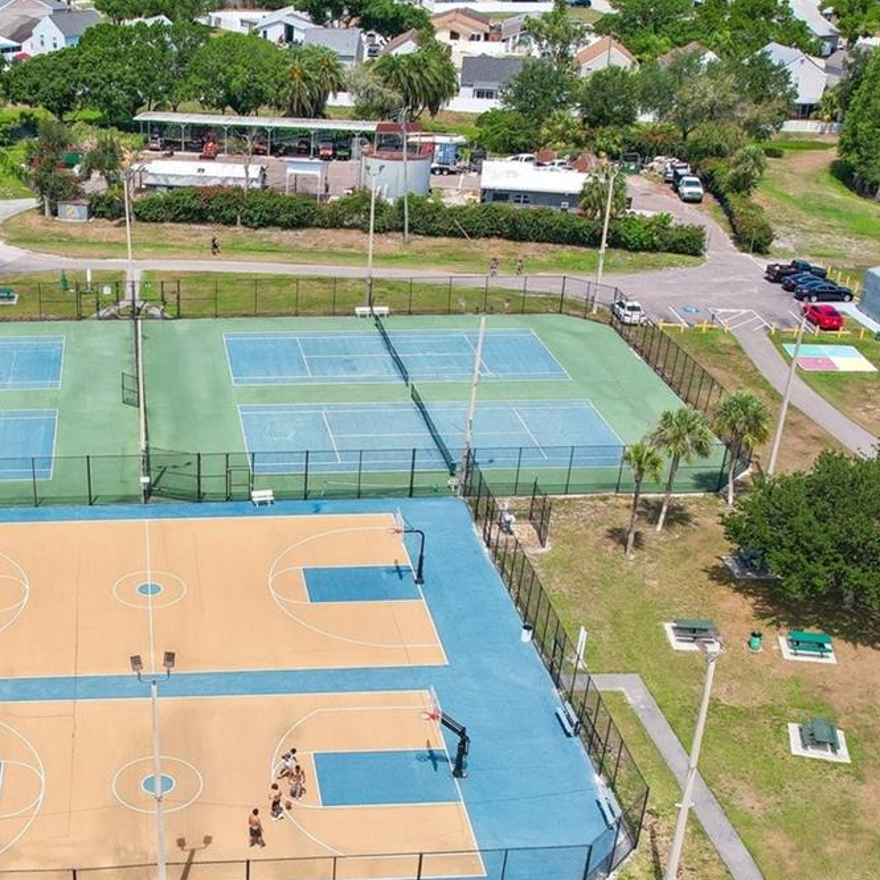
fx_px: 1294
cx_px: 222
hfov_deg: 36.7
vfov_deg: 36.9
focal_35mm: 45
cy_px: 627
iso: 110
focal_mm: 8.4
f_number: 2.8
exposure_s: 1/1600
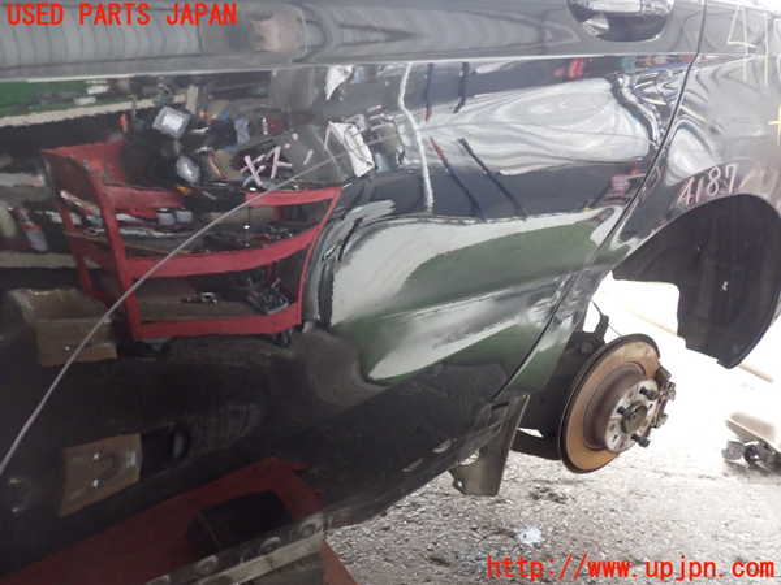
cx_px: 390
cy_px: 292
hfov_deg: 60.0
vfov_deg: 46.8
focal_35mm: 30
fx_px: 677
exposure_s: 1/30
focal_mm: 5.4
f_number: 2.3
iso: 800
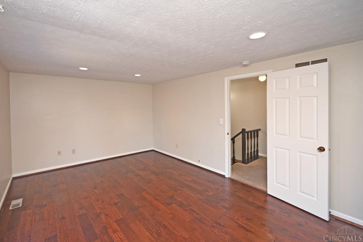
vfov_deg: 73.6
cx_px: 158
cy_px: 110
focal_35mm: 16
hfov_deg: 96.2
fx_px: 161
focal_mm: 14
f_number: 4
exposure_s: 1/60
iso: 400
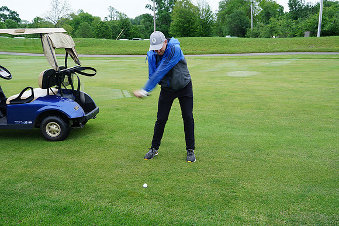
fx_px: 367
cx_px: 170
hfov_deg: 49.5
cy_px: 113
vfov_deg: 34.2
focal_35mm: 39
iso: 125
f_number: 5.6
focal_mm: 39
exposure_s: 1/100
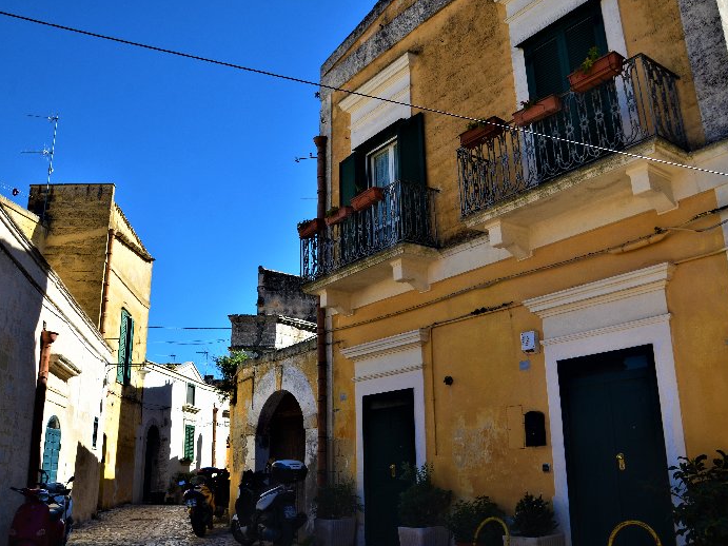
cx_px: 385
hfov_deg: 59.9
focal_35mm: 30
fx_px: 631
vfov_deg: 46.8
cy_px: 270
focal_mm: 18
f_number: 11
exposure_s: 1/100
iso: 200
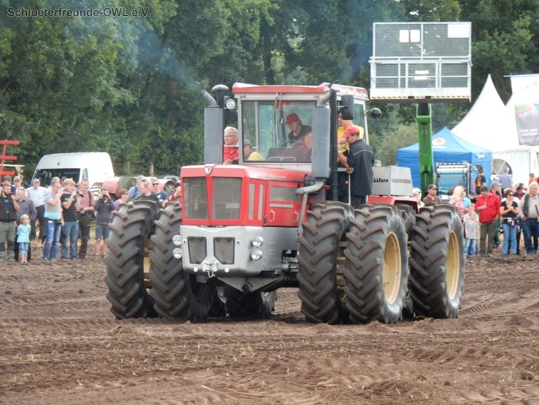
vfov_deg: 5.5
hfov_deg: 7.3
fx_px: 4220
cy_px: 202
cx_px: 270
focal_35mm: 271
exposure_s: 1/60
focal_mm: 48.4
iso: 125
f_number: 6.3
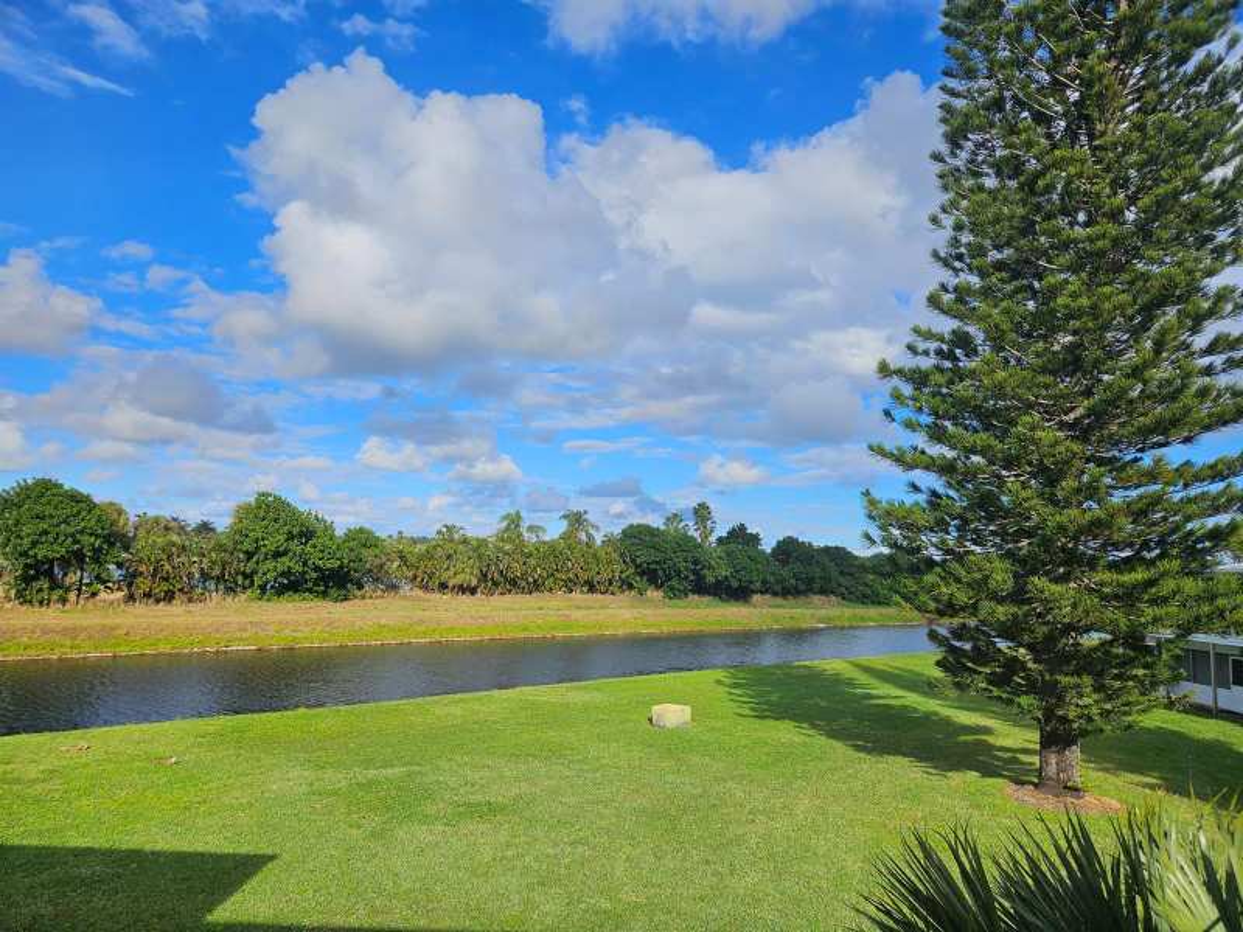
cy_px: 466
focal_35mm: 23
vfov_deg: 58.9
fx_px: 826
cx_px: 622
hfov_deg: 73.9
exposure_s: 1/2835
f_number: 1.8
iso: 25
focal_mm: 5.4
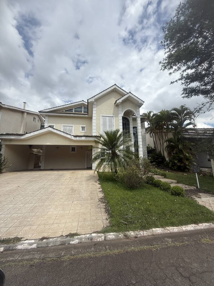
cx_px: 107
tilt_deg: +11.9
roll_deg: +2.2
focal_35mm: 14
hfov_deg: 85.7
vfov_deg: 102.1
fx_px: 115
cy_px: 143
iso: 50
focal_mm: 2.22
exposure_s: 1/2976
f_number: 2.2
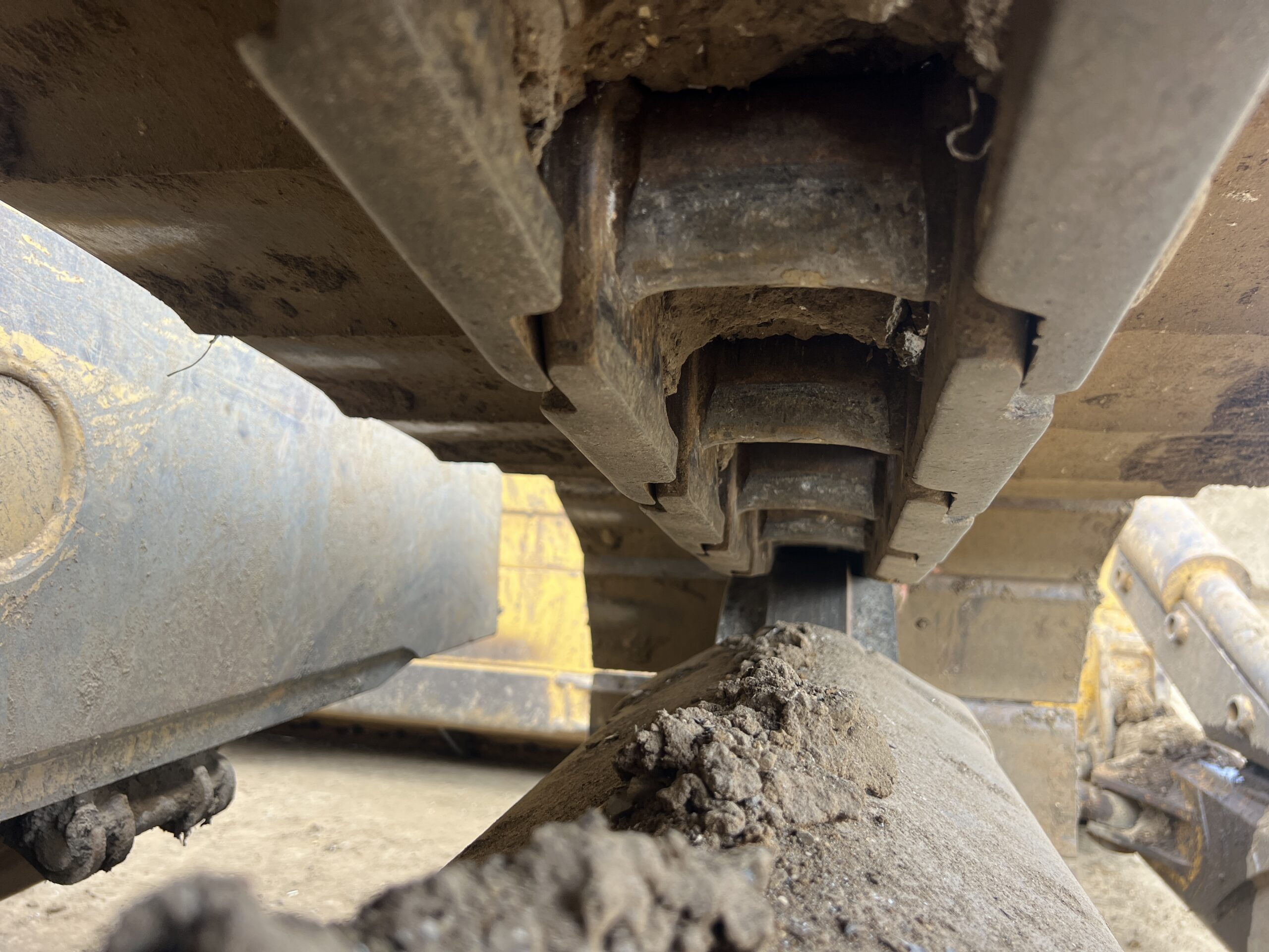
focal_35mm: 26
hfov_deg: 67.3
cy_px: 476
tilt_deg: +2.9
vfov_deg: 53.1
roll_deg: -0.3
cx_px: 634
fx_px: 953
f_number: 1.5
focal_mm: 5.7
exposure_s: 1/190
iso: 40
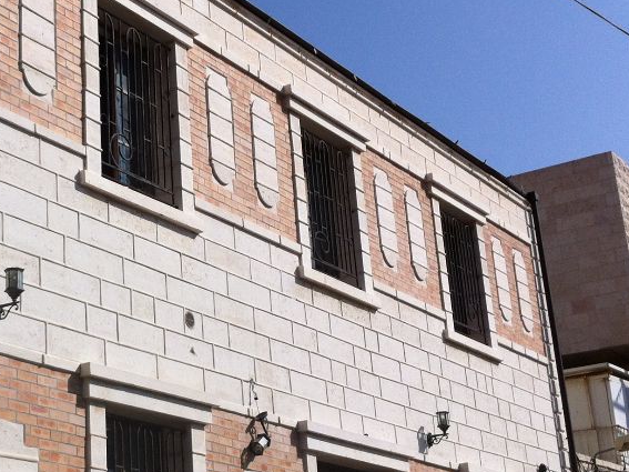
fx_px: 1344
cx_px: 116
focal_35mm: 74
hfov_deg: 25.8
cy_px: 220
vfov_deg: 19.9
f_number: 2.8
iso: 80
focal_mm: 3.85
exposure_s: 1/3352
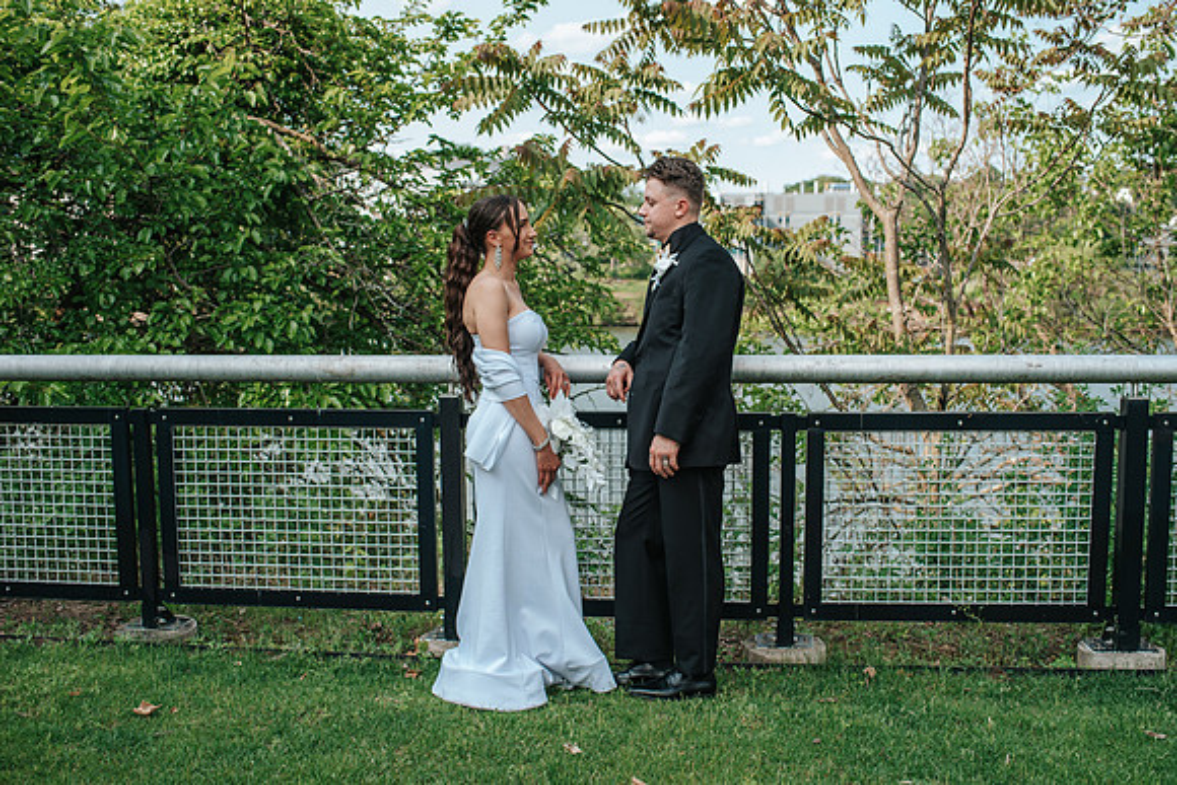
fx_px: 1201
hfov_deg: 52.2
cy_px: 407
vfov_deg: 36.2
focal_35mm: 37
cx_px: 610
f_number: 3.5
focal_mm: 35
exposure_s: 1/500
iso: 100
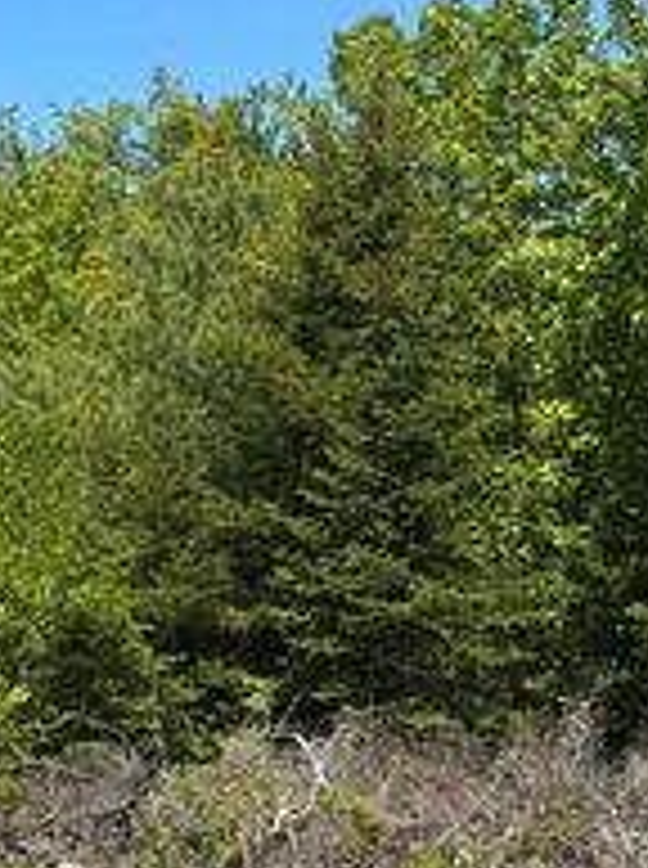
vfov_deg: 21.7
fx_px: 2254
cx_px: -212
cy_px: 596
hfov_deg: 15.5
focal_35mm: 90
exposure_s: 1/2105
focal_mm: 5.96
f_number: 1.6
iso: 50
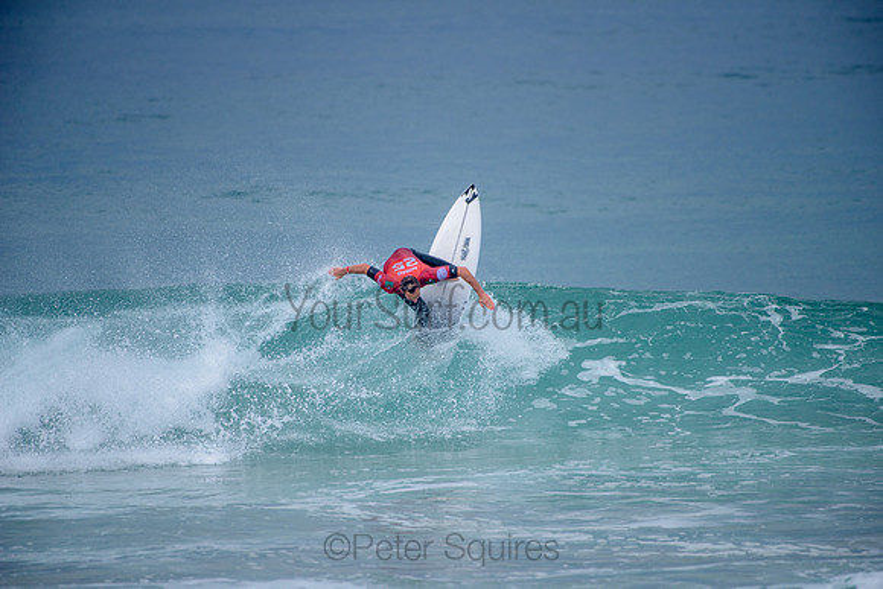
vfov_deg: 2.8
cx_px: 442
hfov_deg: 4.1
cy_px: 294
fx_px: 12266
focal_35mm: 500
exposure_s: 1/2000
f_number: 5.6
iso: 180
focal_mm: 500
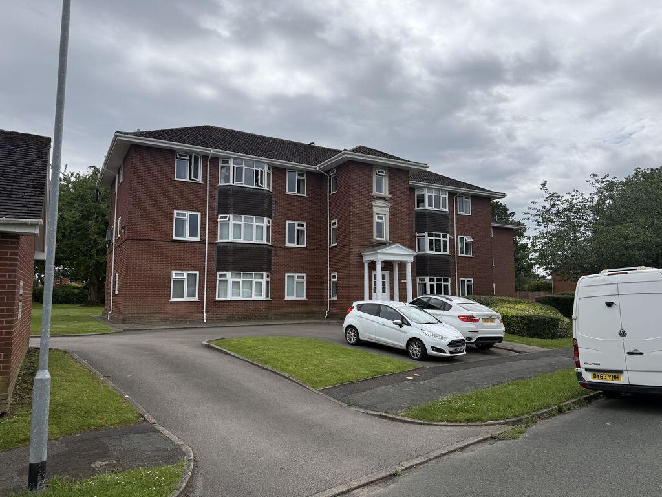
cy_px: 248
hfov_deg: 71.6
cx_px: 331
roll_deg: -0.8
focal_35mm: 24
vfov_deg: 56.8
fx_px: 459
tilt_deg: +5.4
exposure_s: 1/6173
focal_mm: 6.76
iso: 80
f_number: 1.78
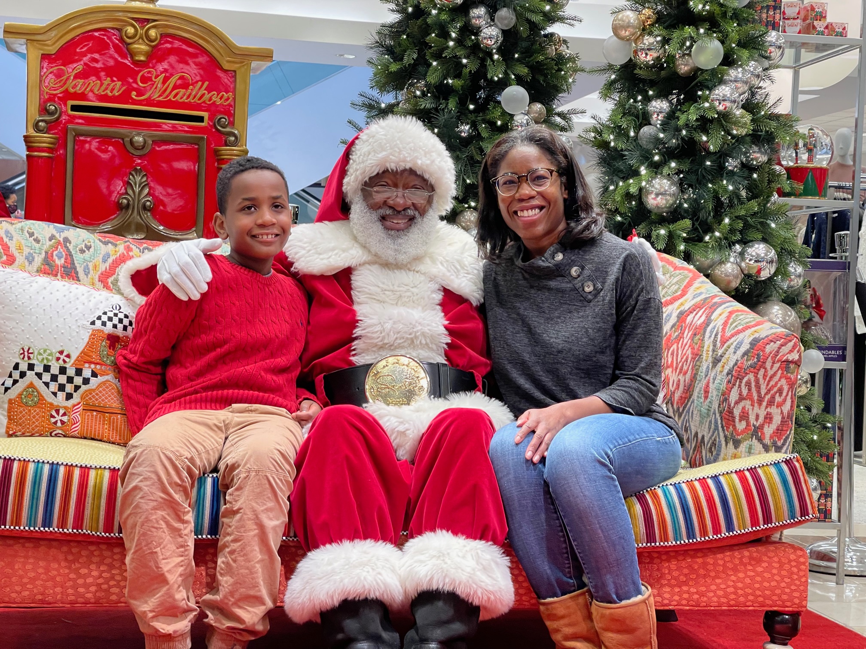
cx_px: 433
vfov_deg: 22.9
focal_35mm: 64
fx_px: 1601
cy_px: 324
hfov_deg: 30.3
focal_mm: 7.5
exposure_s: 1/60
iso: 100
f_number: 2.2
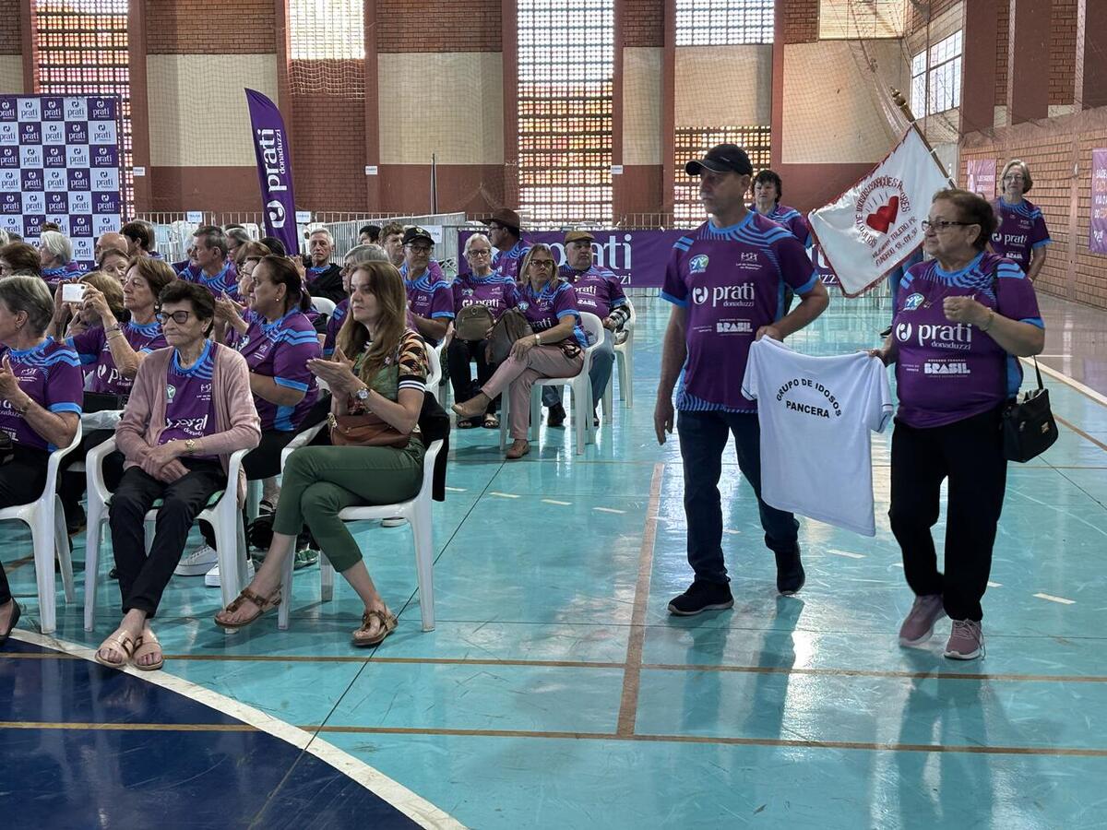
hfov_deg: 36.8
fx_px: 1663
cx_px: 554
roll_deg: +0.4
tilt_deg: -7.2
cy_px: 415
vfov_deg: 28.0
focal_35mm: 52
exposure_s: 1/60
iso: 125
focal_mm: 5.96
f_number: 1.6
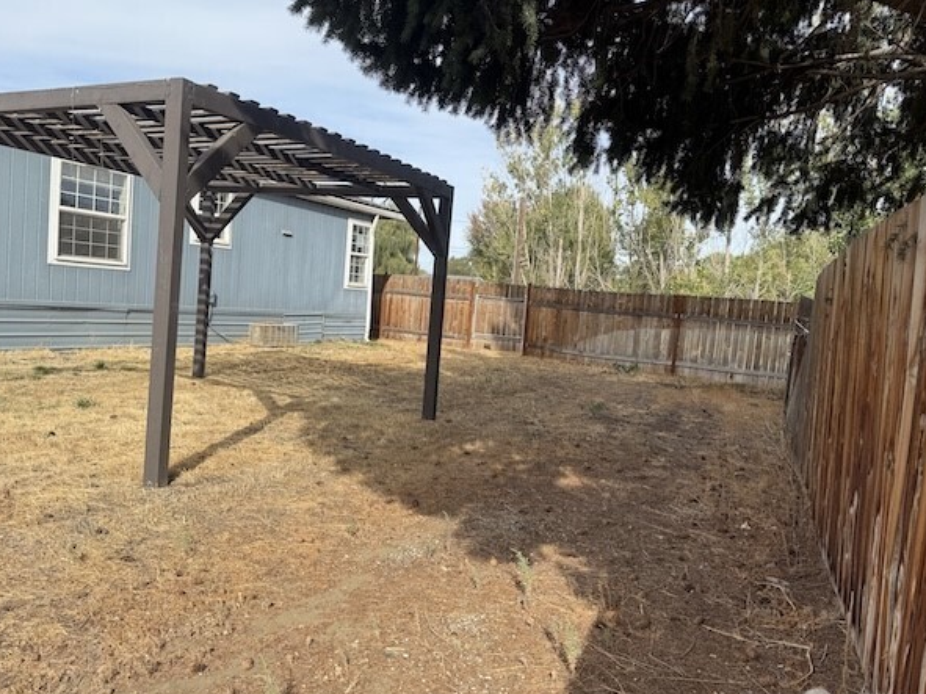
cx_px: 484
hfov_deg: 67.3
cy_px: 363
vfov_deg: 53.0
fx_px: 695
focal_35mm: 26
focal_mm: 6.76
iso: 80
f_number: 1.78
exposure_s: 1/1901
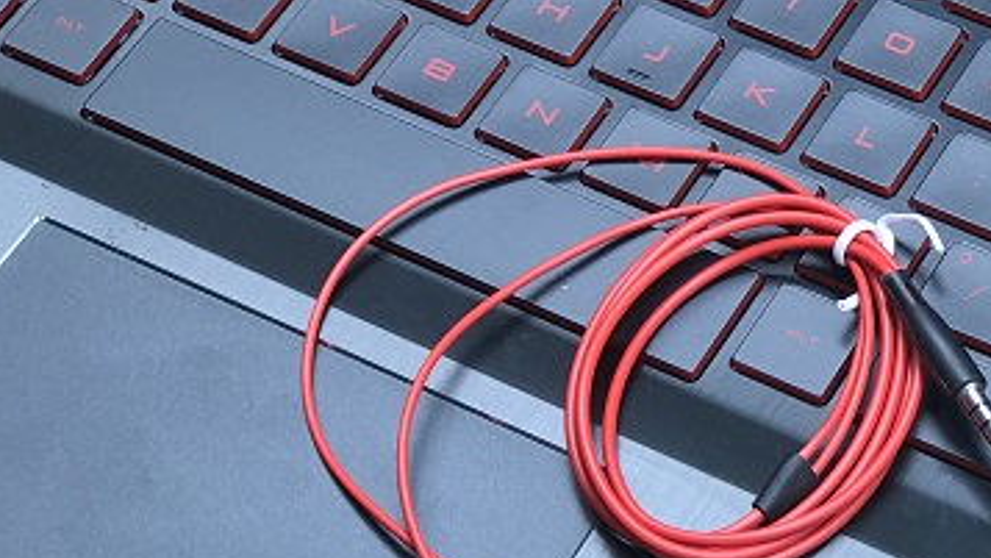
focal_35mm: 139
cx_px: 997
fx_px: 3653
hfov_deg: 15.2
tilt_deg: -56.4
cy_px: 319
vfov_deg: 8.7
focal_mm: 6.6
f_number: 2.8
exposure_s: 1/50
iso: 25
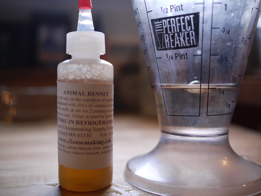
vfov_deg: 36.0
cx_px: 130
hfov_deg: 46.8
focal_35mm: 40
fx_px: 302
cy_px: 98
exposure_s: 1/60
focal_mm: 20
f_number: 1.8
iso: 100
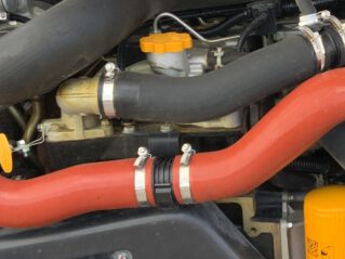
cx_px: 389
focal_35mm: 93
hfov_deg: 20.1
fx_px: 927
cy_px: 88
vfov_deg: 15.9
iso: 25
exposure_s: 1/122
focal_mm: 3
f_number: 1.8
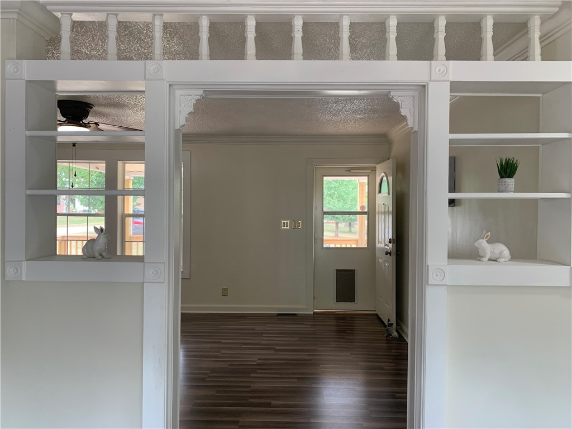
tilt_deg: -1.1
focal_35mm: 26
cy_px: 214
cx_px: 286
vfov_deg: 53.1
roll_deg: -1.1
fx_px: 430
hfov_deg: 67.3
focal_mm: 4.25
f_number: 1.8
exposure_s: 1/60
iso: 50
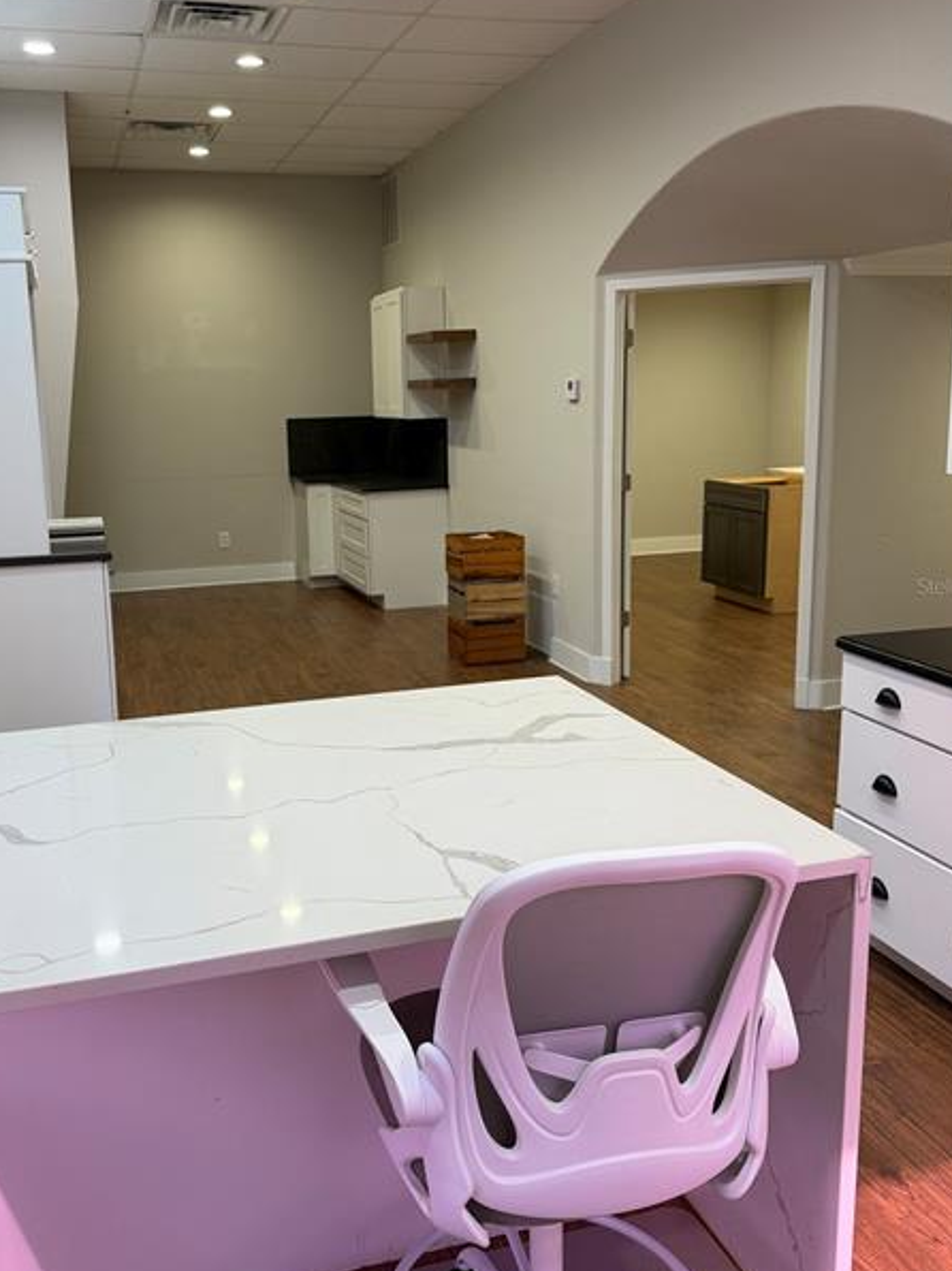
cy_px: 585
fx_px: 1137
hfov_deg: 45.3
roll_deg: +1.2
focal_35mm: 31
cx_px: 399
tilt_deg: -9.7
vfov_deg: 58.3
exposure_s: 1/120
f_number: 1.78
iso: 125
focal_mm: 6.76
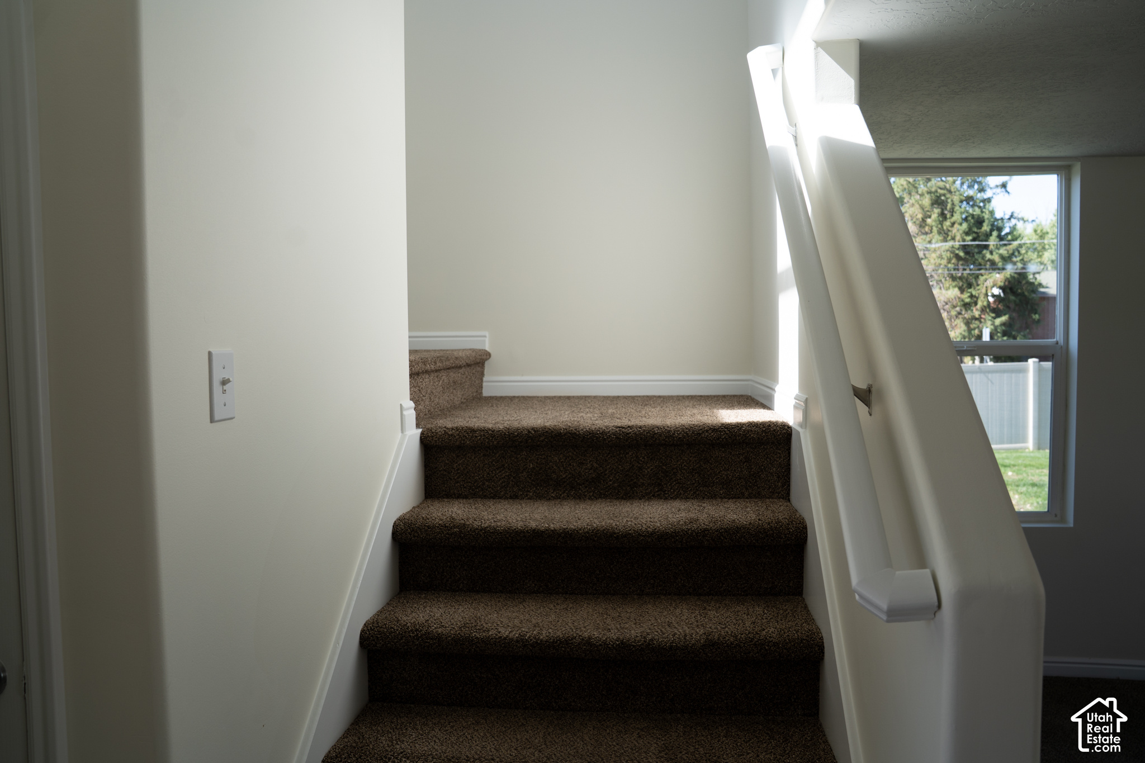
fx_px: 768
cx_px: 572
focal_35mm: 24
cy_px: 382
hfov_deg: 73.4
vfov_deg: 52.8
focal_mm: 24
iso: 100
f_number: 4.5
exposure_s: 1/125
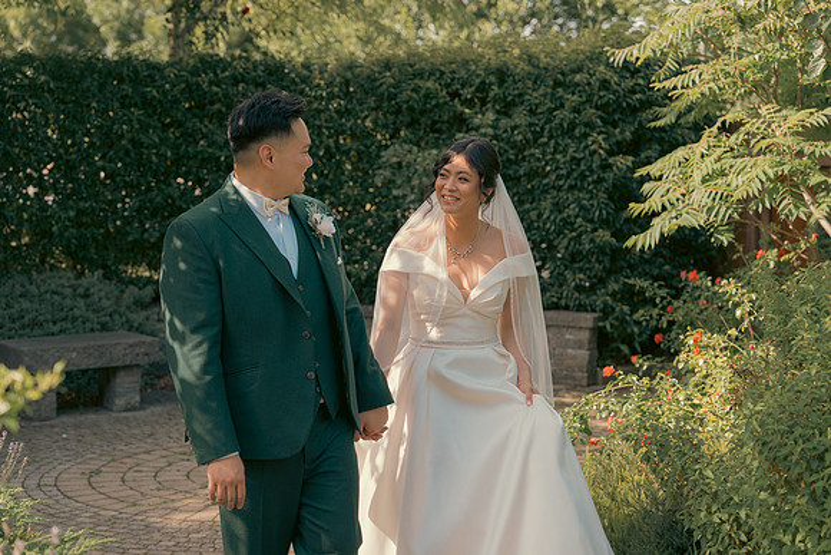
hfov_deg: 28.8
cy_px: 278
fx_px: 1616
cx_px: 416
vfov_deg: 19.5
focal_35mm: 70
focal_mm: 70
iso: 200
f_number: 3.5
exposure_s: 1/400
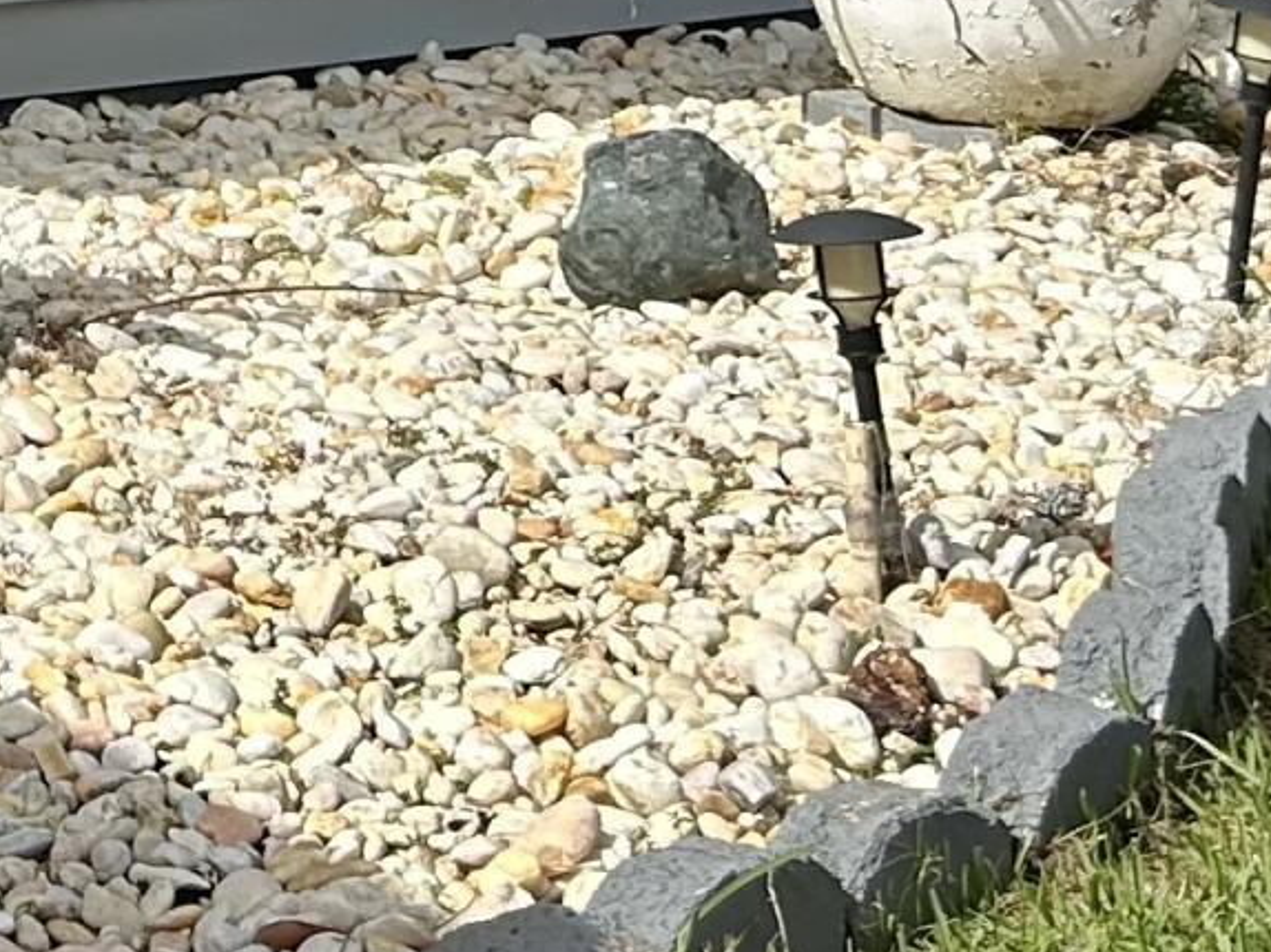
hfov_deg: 13.5
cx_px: -757
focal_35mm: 136
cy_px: -1047
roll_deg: +1.5
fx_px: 4991
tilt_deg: +0.9
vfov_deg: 10.0
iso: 50
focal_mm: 5.7
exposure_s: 1/5319
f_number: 1.5
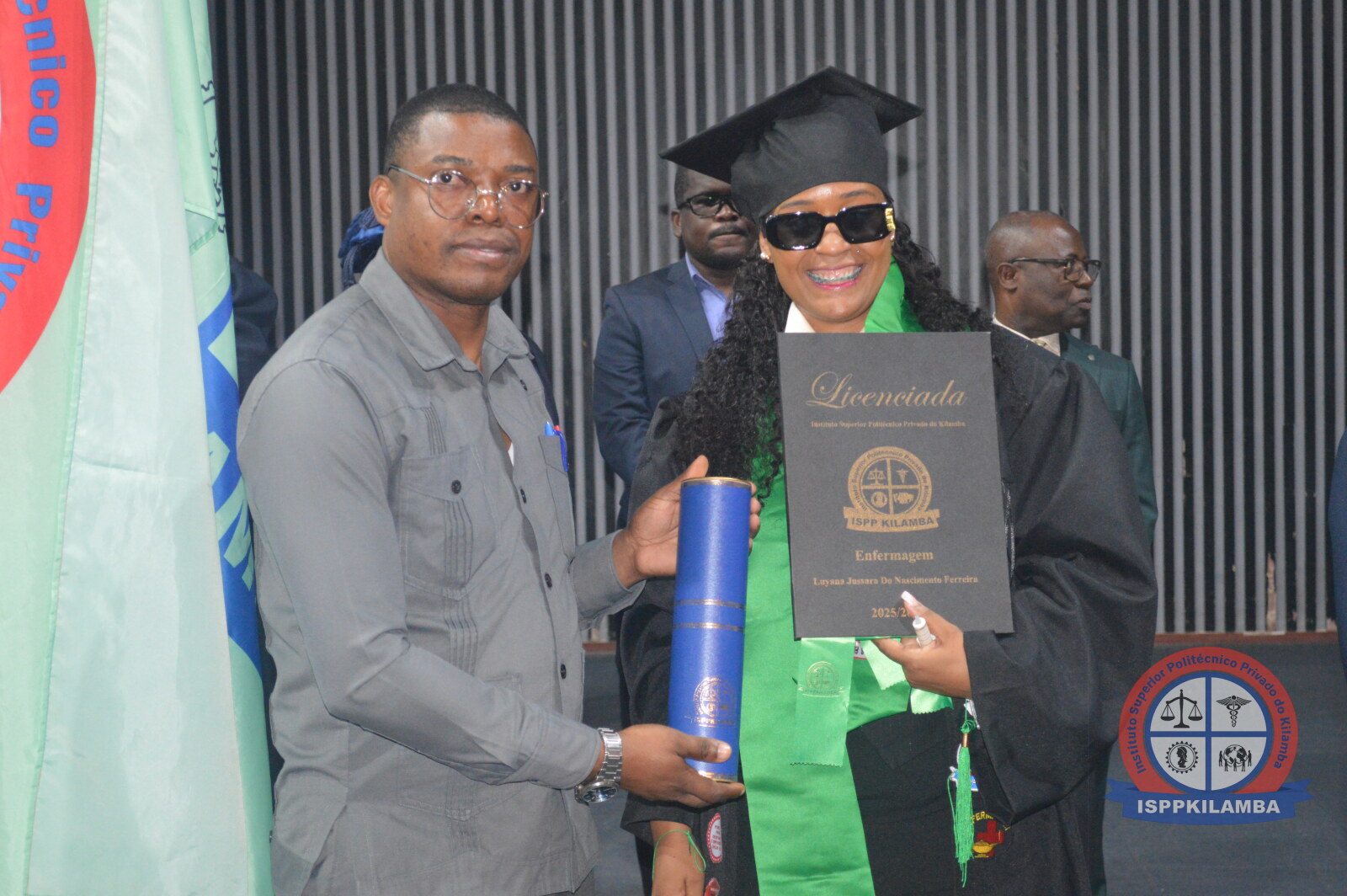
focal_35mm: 66
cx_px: 674
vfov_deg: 20.6
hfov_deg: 30.5
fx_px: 2467
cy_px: 448
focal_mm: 44
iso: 2500
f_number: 5.3
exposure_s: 1/60
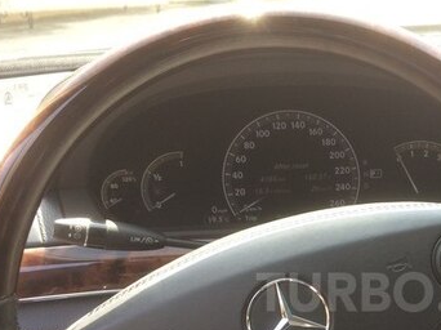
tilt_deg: -29.8
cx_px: 388
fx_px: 713
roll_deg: -2.1
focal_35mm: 56
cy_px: 292
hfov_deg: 32.8
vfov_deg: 25.3
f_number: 2.2
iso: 40
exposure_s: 1/100
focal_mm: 4.15
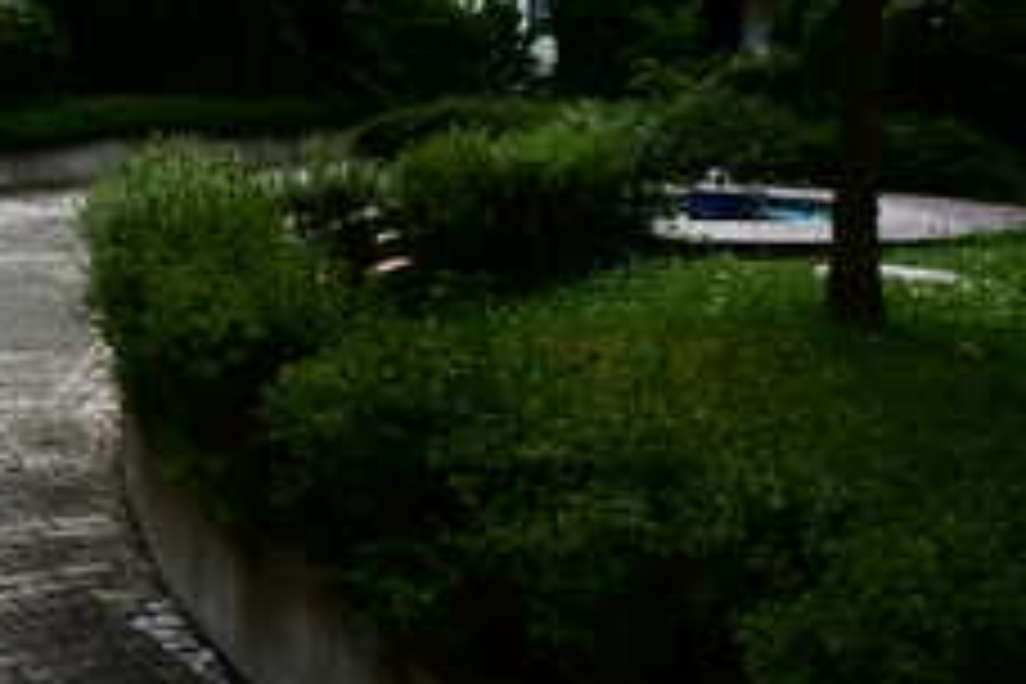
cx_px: 162
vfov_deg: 18.3
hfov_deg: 27.0
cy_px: 54
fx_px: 2080
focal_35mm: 73
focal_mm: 4.5
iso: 80
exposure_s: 1/125
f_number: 3.6
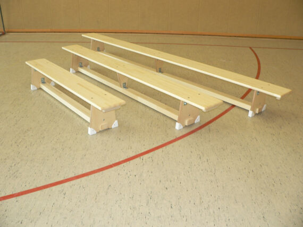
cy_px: 114
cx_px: 152
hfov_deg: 51.3
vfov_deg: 39.7
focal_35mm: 36
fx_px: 315
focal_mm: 6
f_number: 2.8
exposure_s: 1/30
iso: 100
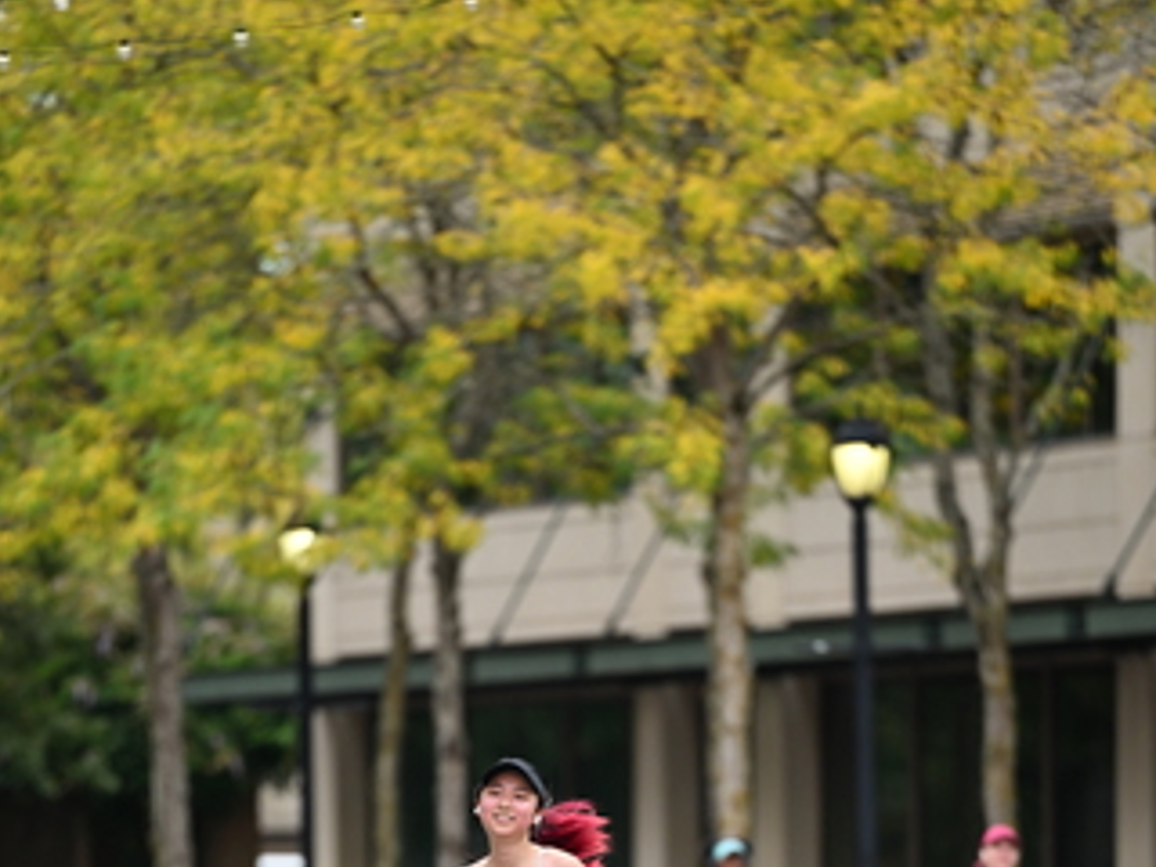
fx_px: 11054
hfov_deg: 6.0
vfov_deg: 4.5
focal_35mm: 331
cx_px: 612
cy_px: 979
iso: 640
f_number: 2.8
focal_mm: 200
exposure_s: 1/2500
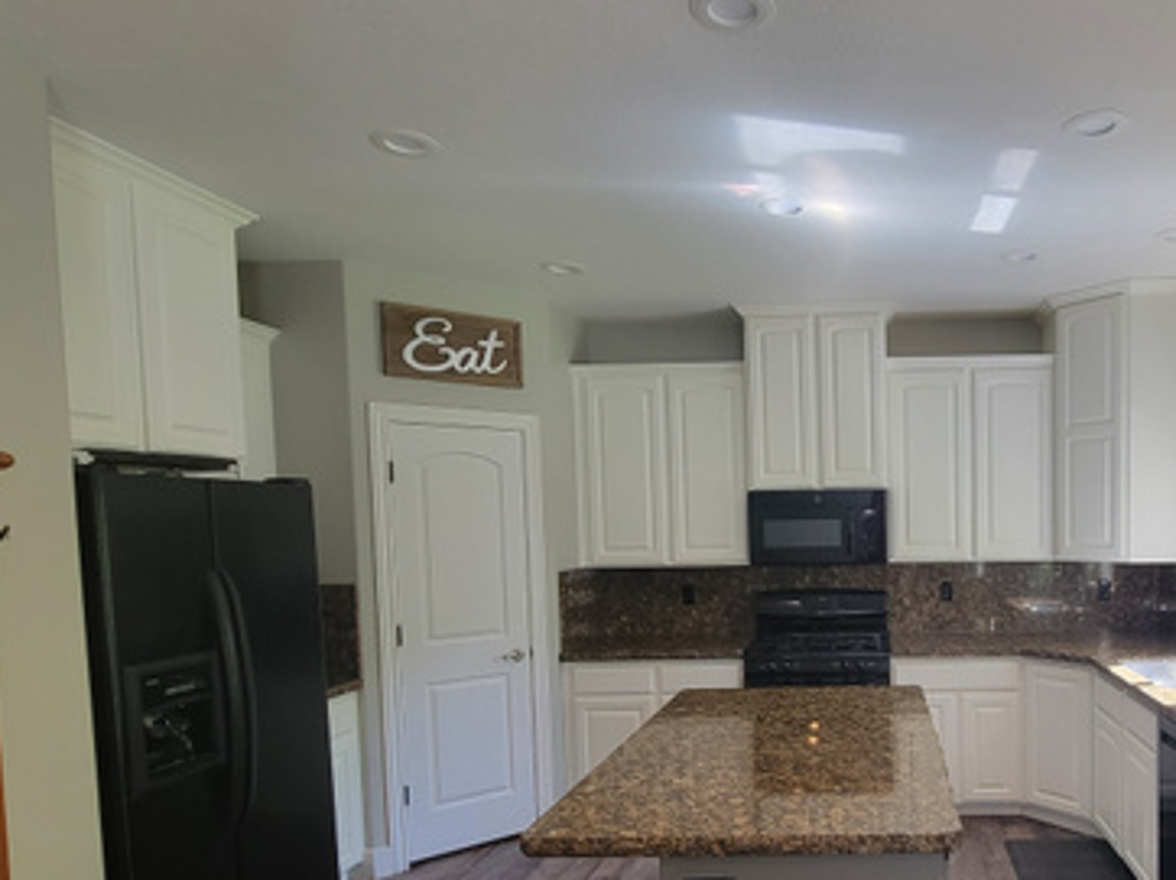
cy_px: 572
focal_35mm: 23
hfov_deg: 69.5
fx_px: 781
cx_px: 871
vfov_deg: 57.8
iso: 125
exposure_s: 1/60
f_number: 2.2
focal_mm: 2.2
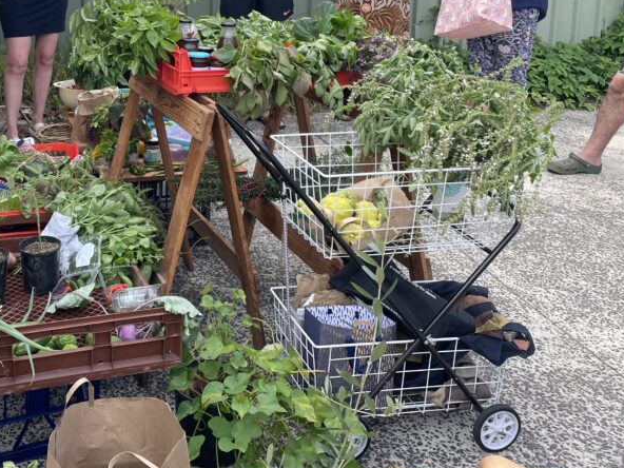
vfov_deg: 31.1
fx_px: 811
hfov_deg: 41.0
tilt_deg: -8.9
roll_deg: +0.6
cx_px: 162
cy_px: 72
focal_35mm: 45
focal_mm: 4.2
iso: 32
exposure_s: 1/831
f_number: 1.6
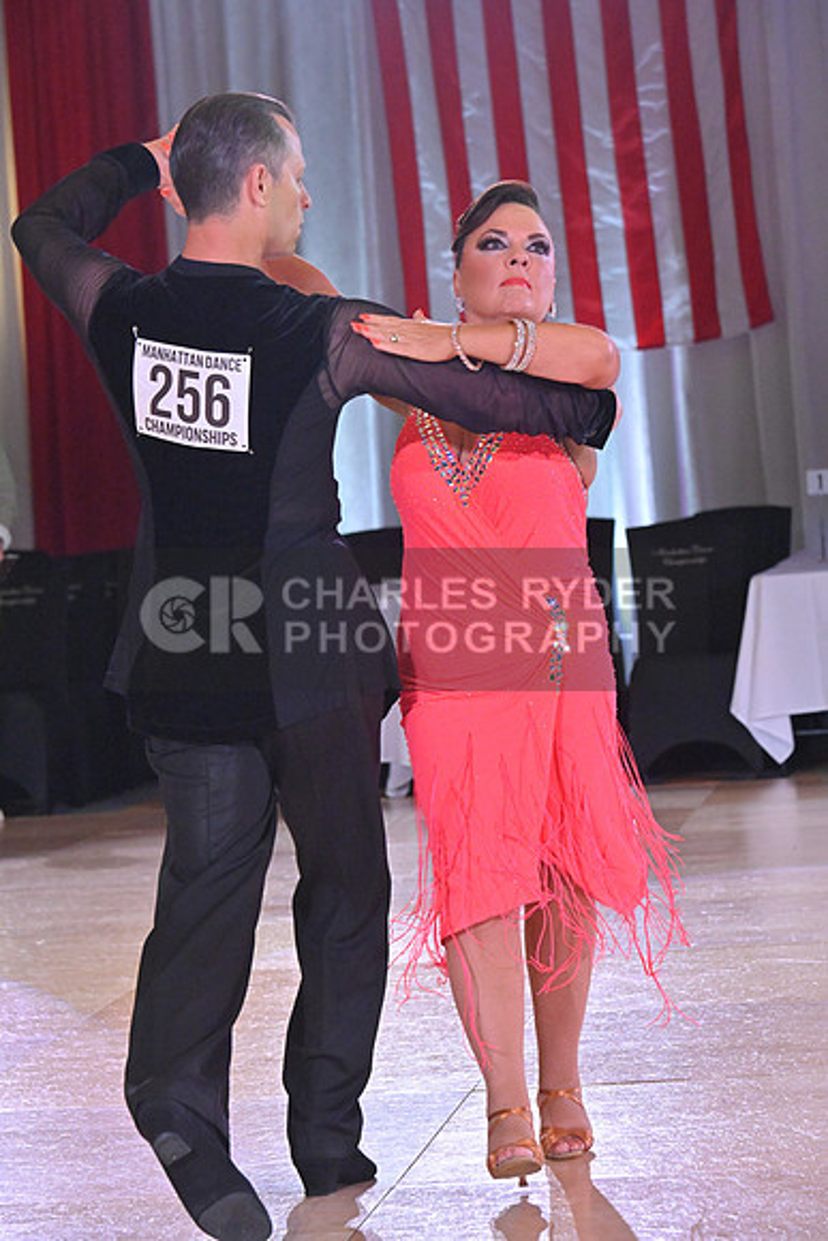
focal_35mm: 120
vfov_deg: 17.1
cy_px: 620
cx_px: 414
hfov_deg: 11.4
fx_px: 4137
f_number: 8
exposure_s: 1/400
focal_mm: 120
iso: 5000
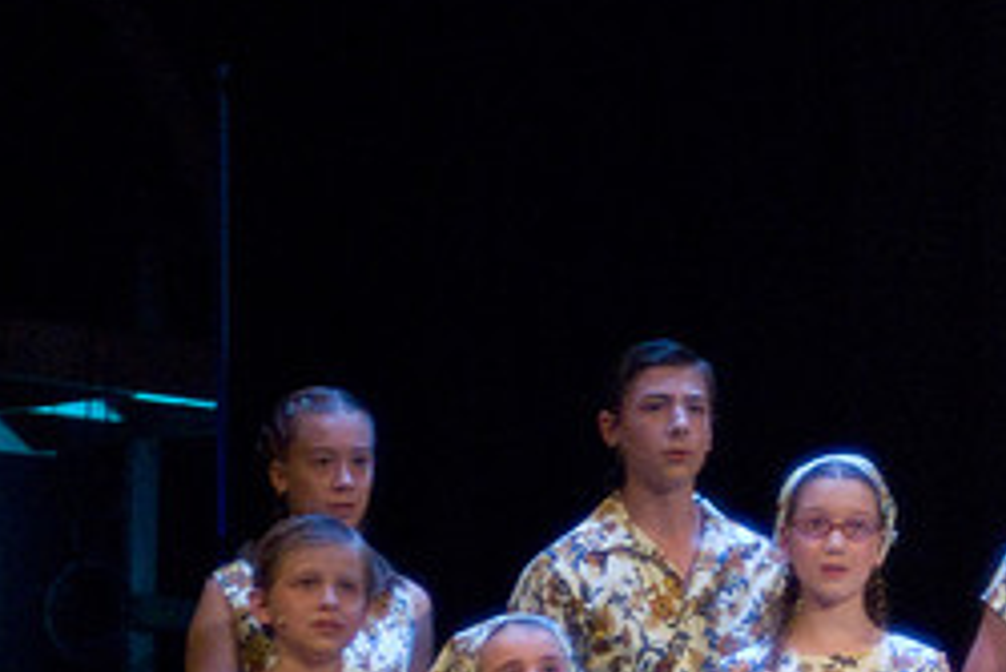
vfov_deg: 6.4
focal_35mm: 216
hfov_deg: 9.5
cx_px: 966
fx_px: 6039
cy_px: 463
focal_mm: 62
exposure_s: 1/30
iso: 1600
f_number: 2.8
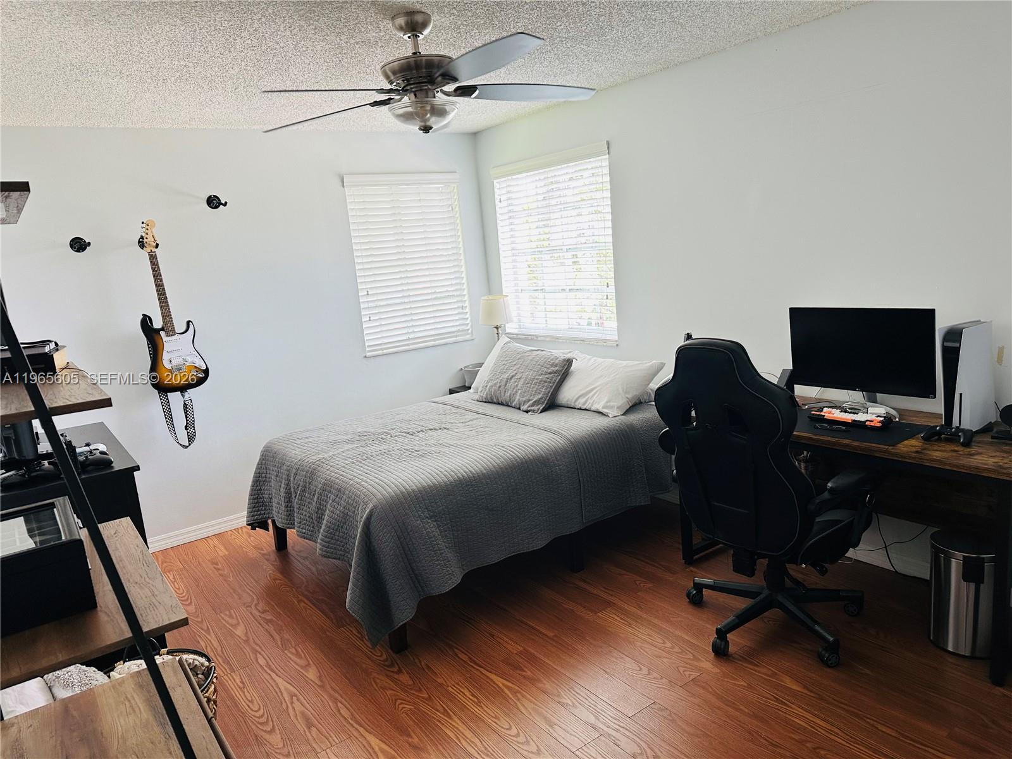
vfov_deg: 56.8
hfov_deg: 71.6
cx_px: 506
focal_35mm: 24
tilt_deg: -10.4
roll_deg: +5.2
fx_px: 702
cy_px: 380
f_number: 1.78
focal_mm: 6.86
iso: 125
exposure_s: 1/120
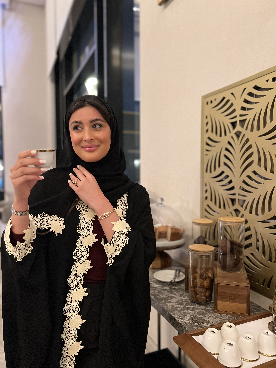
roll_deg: +0.8
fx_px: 276
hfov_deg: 53.1
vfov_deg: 67.3
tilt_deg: -2.1
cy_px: 184
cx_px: 138
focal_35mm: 26
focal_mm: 5.7
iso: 640
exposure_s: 1/30
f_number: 1.5
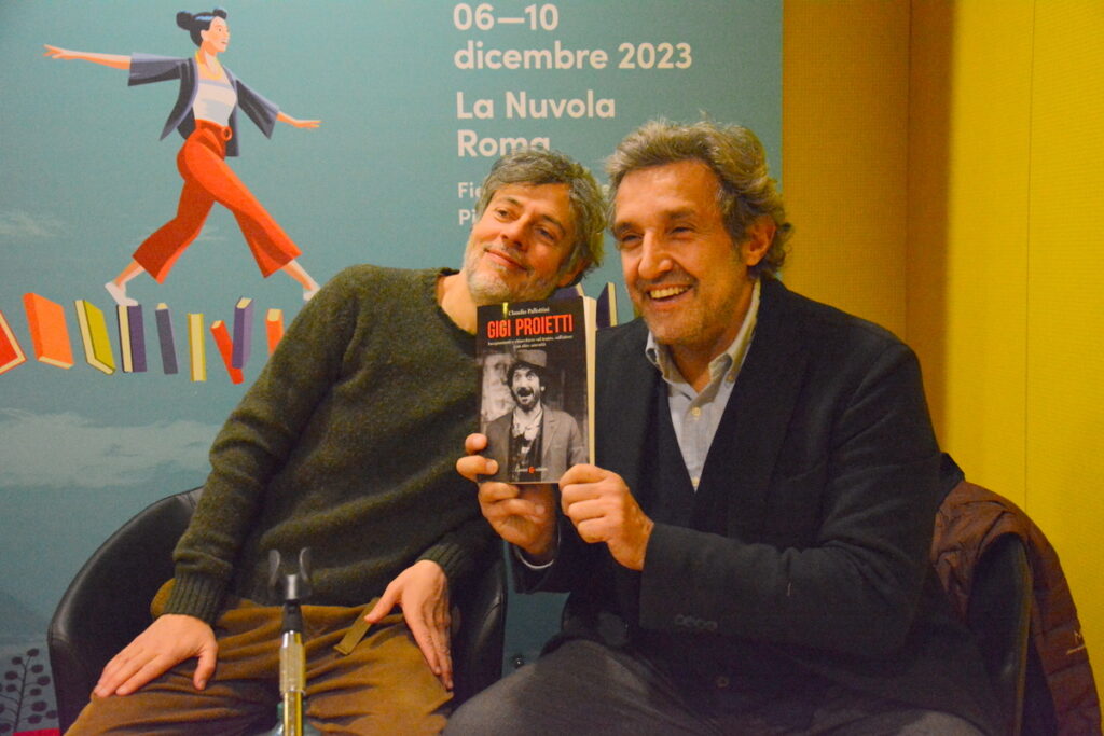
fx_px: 1380
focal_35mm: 45
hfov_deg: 43.6
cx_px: 552
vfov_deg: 29.9
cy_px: 368
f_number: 4.2
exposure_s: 1/125
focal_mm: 30
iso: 6400
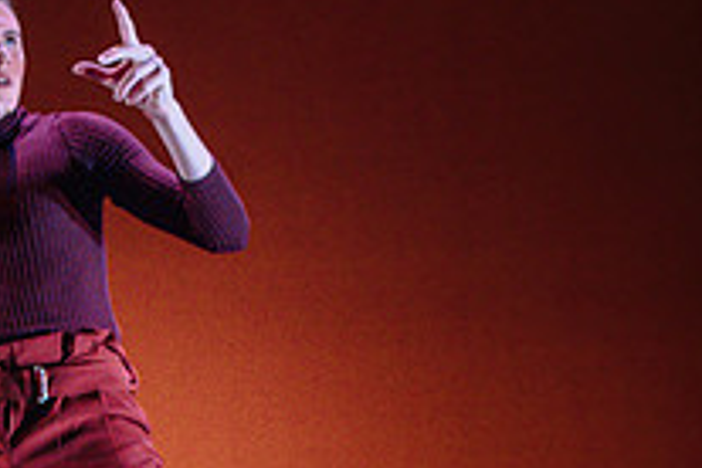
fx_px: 2125
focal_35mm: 109
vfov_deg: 12.2
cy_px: 601
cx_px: 198
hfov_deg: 18.7
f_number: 2.8
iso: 2500
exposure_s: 1/250
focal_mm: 34
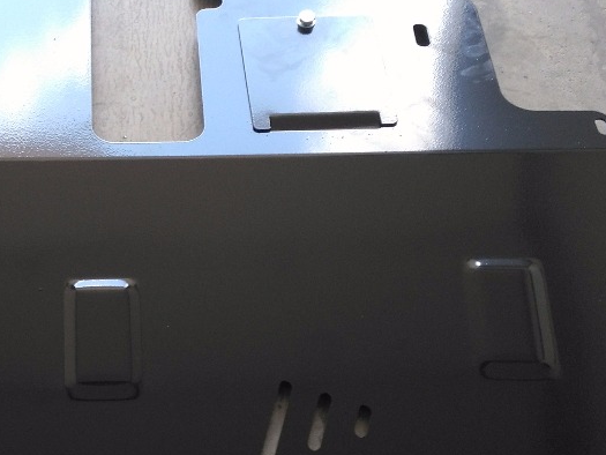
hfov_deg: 29.4
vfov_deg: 22.7
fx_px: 1121
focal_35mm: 64
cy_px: 341
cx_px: 106
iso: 113
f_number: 2
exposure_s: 1/60
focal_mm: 2.96
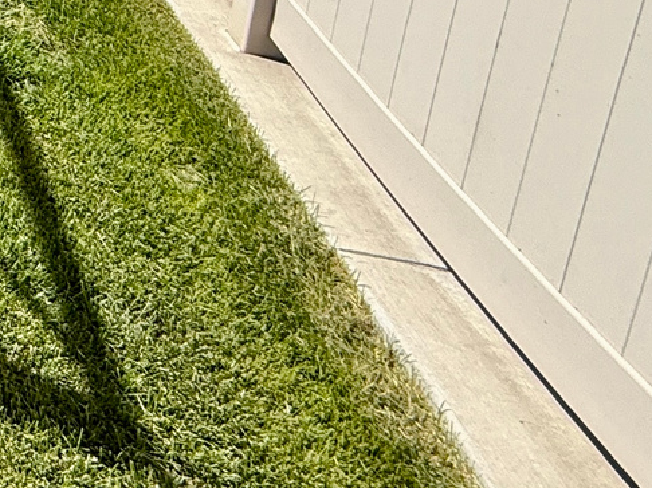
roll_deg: -0.6
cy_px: -241
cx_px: -640
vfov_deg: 21.0
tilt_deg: -11.5
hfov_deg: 19.4
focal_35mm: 59
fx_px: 1111
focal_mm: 2.22
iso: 50
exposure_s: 1/1399
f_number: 2.2
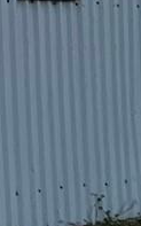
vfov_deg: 7.1
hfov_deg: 3.4
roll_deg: -1.4
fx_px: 1760
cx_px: -979
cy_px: -179
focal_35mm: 286
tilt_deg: +4.2
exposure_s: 1/552
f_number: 1.5
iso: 50
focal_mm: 5.7
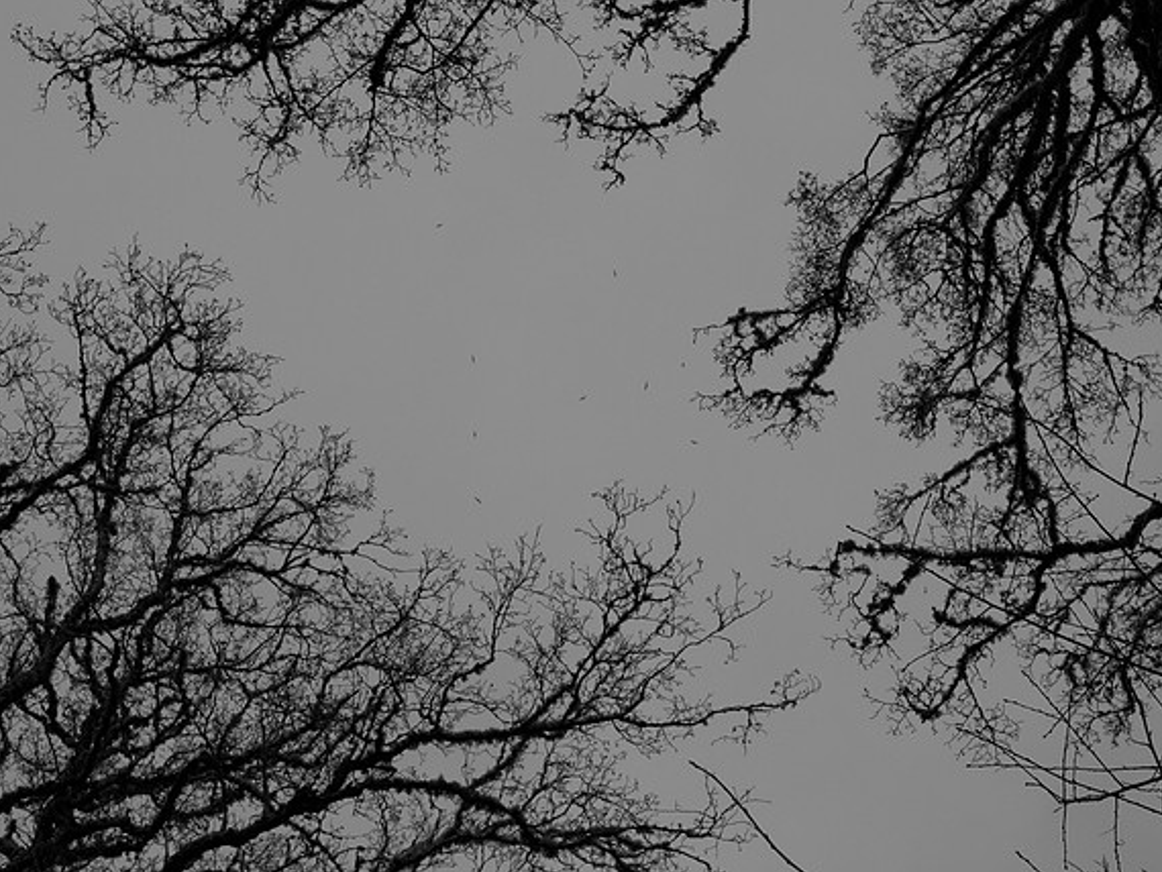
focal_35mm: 61
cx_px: 583
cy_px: 439
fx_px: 2049
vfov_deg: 24.0
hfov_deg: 31.7
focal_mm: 30
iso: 200
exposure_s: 1/1250
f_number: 8
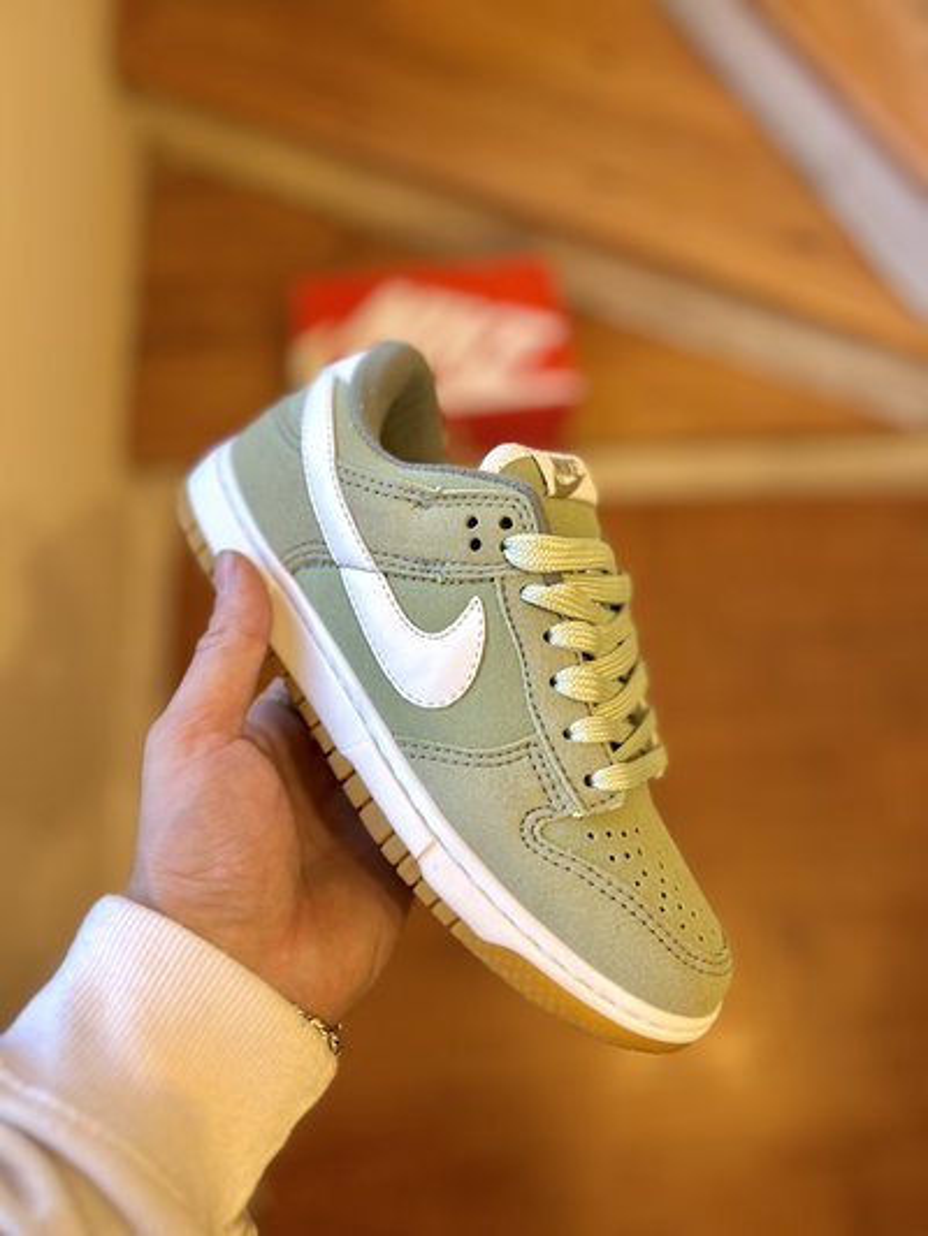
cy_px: 618
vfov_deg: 67.3
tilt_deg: -69.8
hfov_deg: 53.1
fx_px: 929
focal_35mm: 26
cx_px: 464
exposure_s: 1/50
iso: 160
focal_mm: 5.7
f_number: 1.5
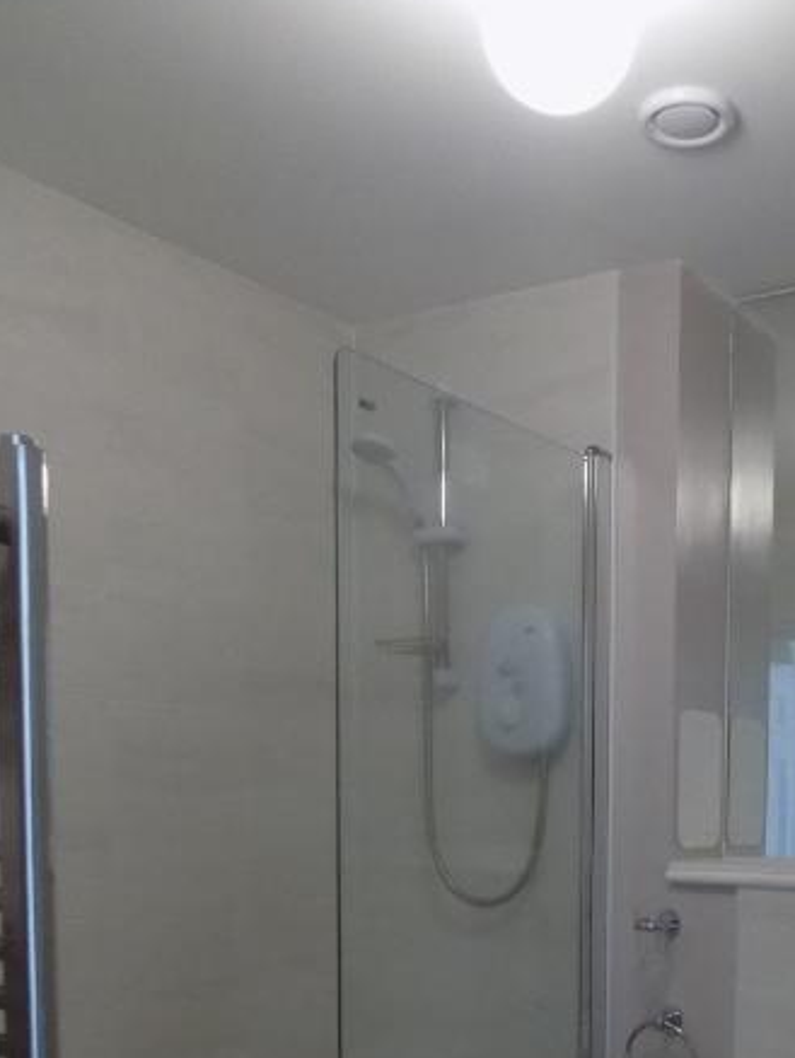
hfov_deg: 33.7
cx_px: 597
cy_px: 894
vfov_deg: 42.1
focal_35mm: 42
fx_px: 1285
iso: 360
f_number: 3.1
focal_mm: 4
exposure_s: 1/30
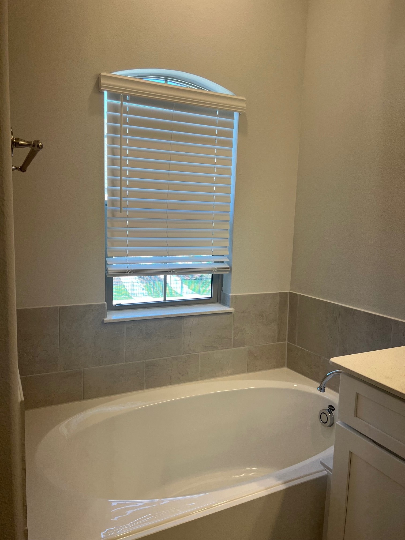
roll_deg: -1.6
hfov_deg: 53.1
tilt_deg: -7.2
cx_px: 202
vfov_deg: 67.3
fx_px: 406
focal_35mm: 26
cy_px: 270
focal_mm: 5.7
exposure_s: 1/176
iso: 40
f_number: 1.5
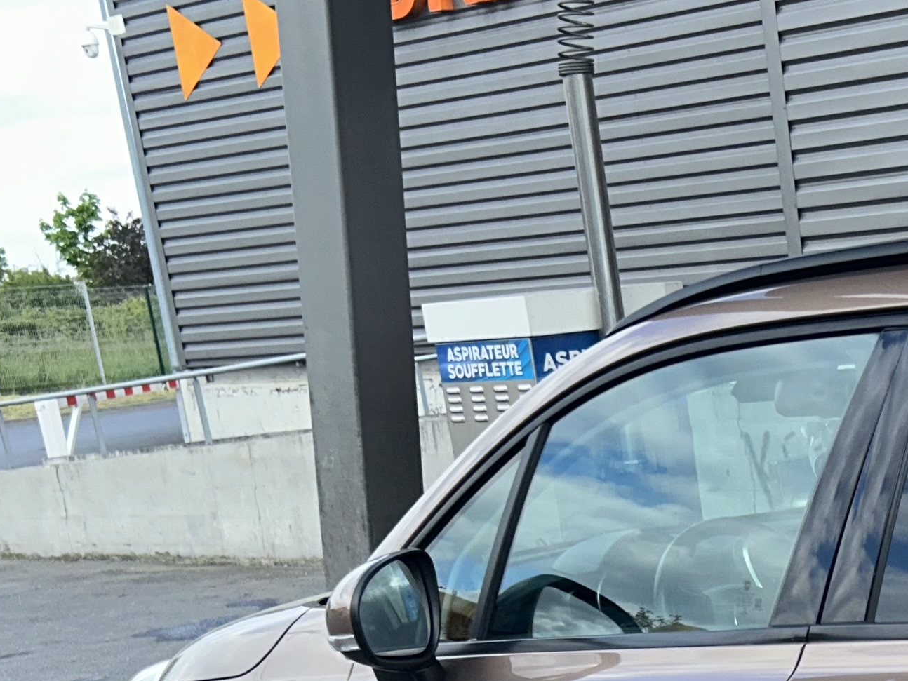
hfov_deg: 22.6
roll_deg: +4.5
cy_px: 931
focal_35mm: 81
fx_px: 2125
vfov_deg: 17.0
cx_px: 1026
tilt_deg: -17.2
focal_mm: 5.7
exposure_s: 1/1038
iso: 32
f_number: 1.5
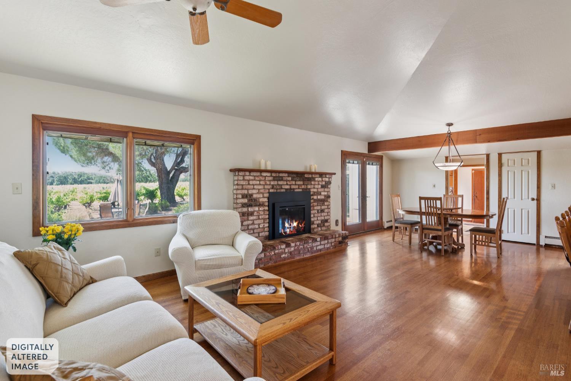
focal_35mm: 17
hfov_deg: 93.3
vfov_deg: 70.4
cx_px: 286
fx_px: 270
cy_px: 190
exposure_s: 1/5
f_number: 10
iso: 320
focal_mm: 17
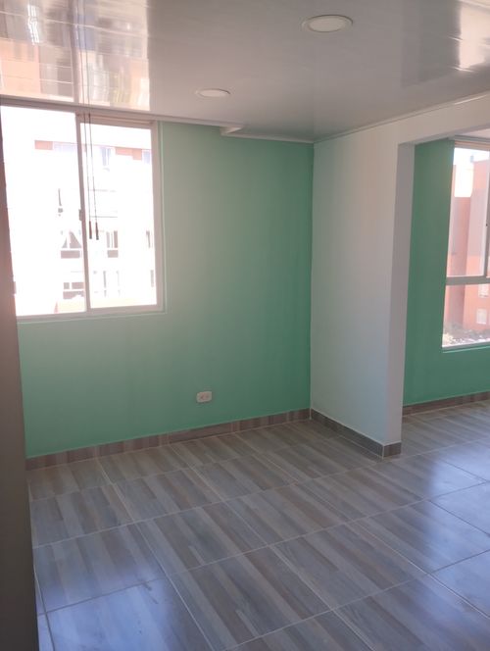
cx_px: 245
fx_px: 527
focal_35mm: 28
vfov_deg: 63.4
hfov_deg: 49.9
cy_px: 326
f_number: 1.8
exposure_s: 1/120
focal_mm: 4.27
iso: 164
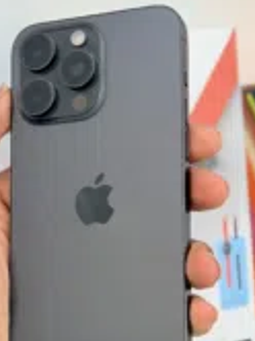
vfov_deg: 16.8
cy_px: 279
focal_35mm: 116
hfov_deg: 12.7
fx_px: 1142
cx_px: 119
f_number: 1.78
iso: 64
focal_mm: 6.76
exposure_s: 1/370
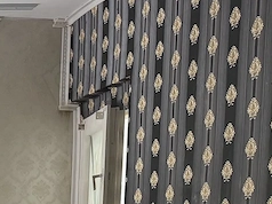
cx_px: -238
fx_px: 793
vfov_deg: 13.6
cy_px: 320
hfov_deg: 16.0
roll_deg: +0.5
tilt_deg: -7.0
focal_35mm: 101
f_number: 1.78
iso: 200
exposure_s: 1/63
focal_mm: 6.76
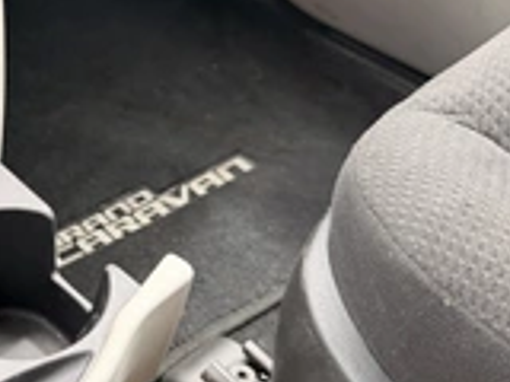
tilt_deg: -49.2
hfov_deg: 28.9
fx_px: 884
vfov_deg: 24.4
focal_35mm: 60
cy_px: 213
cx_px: -64
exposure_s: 1/121
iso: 125
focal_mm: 6.76
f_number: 1.78
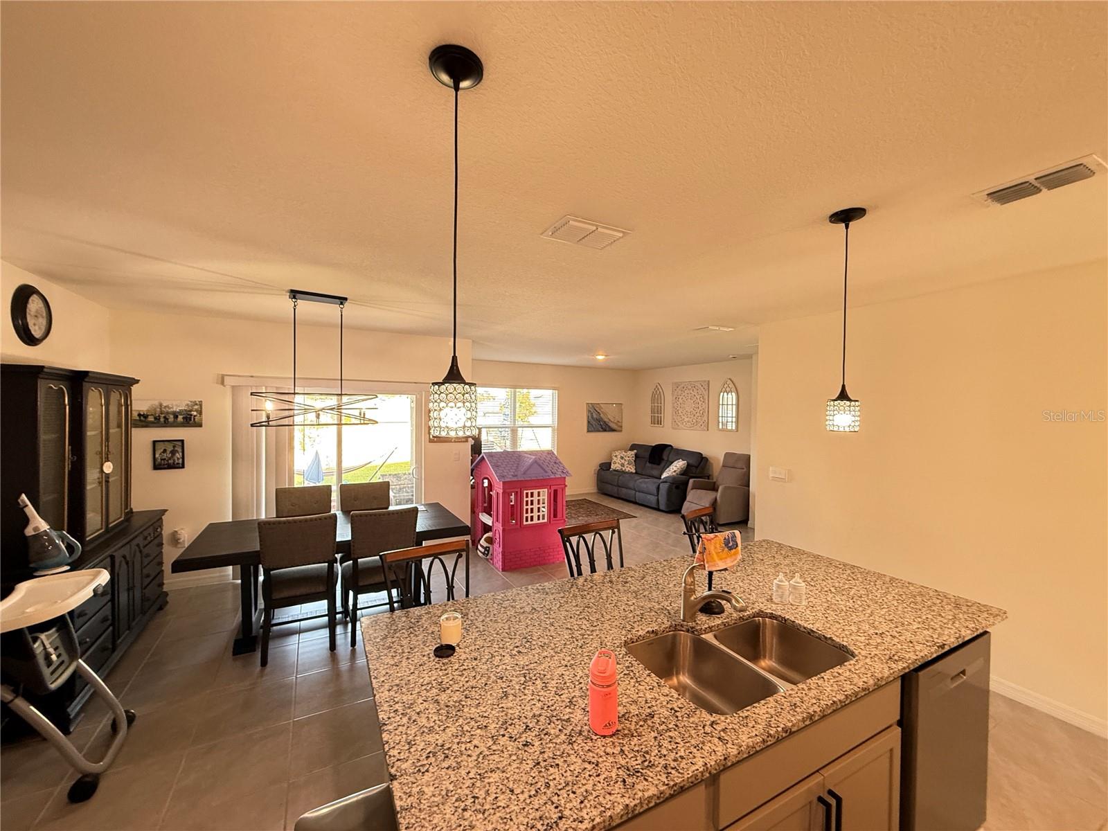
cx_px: 554
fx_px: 448
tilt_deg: -1.1
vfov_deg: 85.7
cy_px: 416
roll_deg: -0.3
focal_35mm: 14
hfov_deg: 102.1
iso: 320
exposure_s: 1/60
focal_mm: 2.22
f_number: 2.2
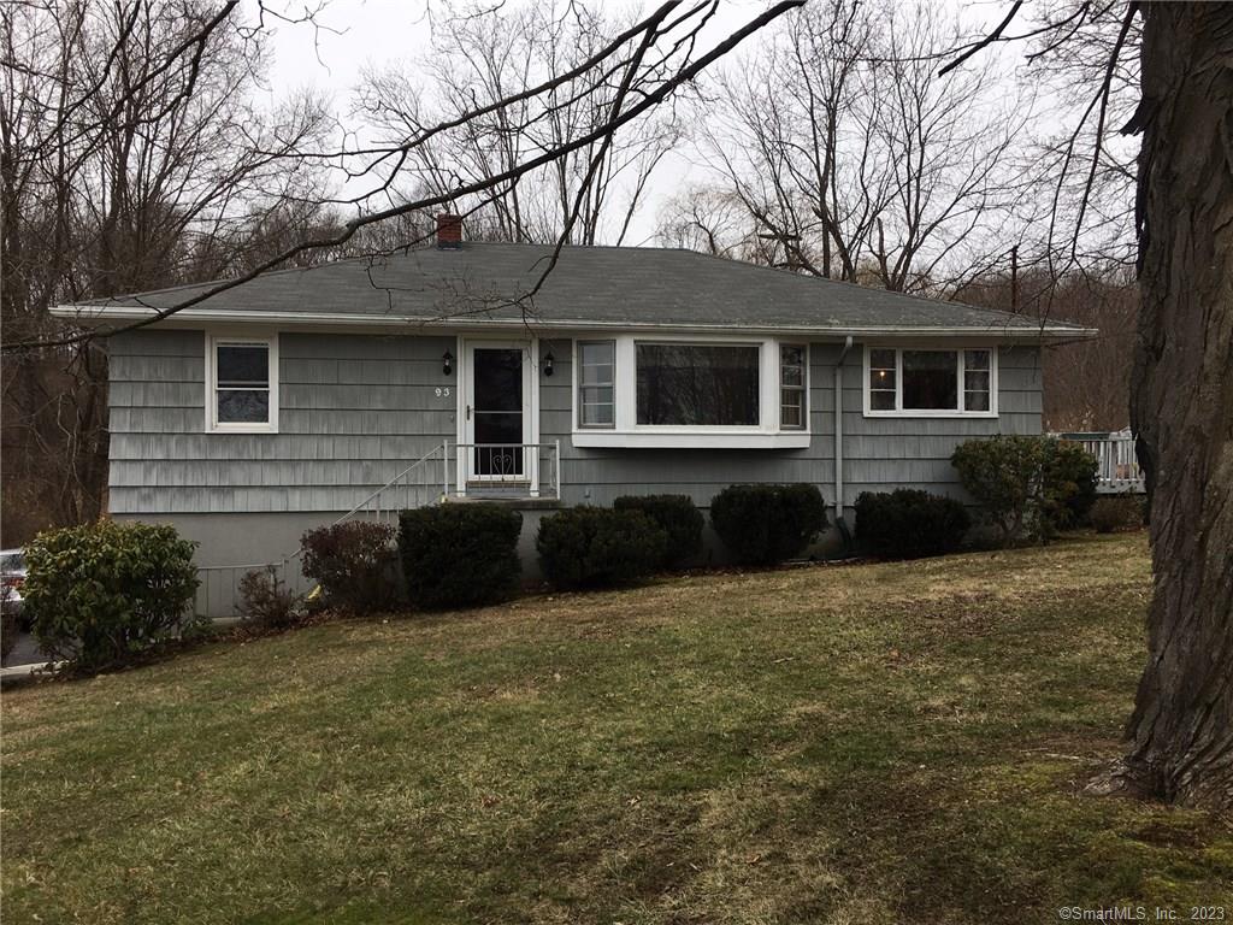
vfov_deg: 48.2
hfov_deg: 61.7
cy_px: 462
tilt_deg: +1.8
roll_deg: -1.2
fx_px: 1033
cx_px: 616
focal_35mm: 29
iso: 25
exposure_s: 1/277
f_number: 2.2
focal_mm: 4.15
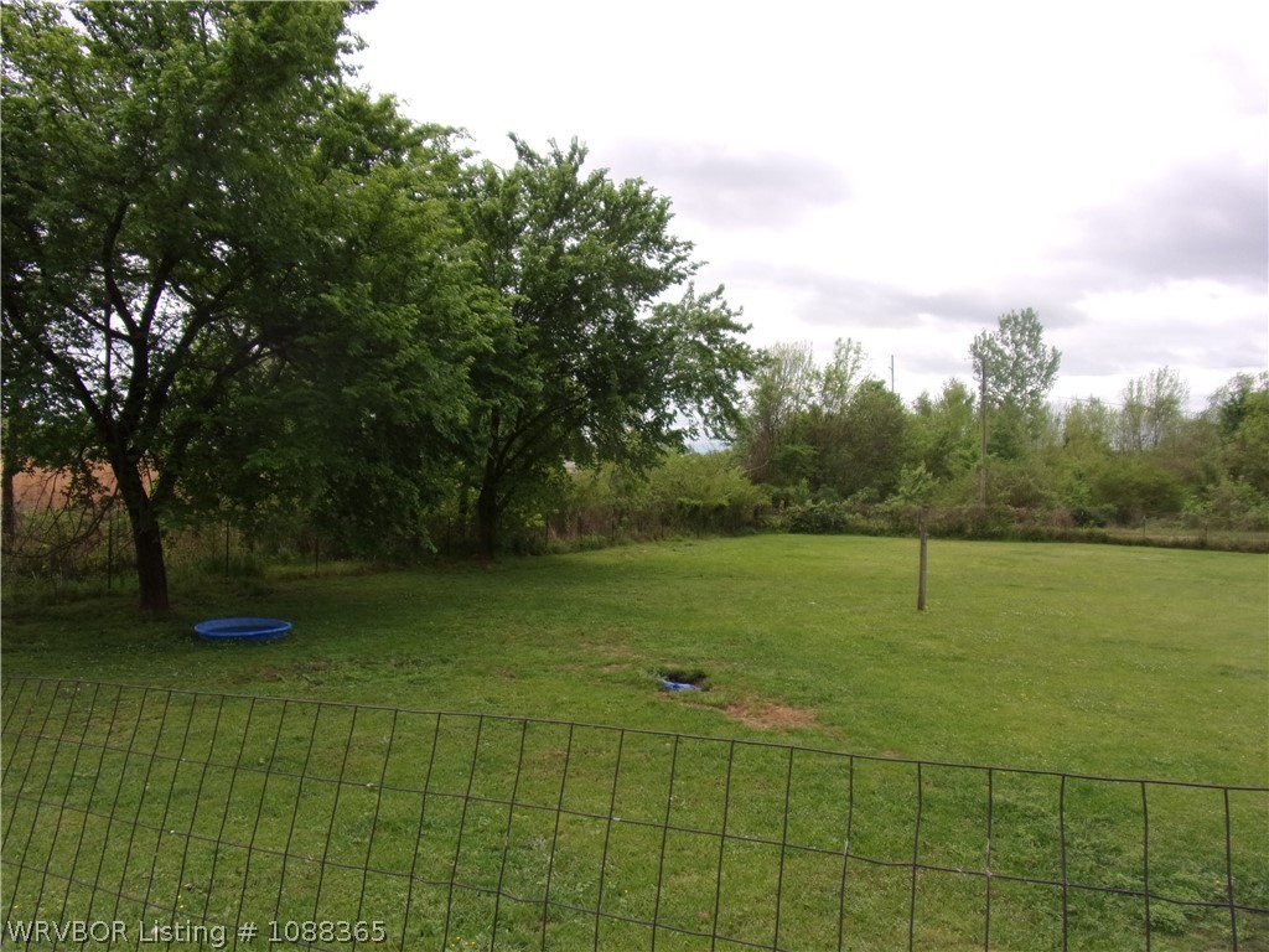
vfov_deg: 56.8
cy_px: 476
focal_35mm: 24
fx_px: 880
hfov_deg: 71.6
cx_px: 634
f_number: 3.3
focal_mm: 4.3
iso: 80
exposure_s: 1/800
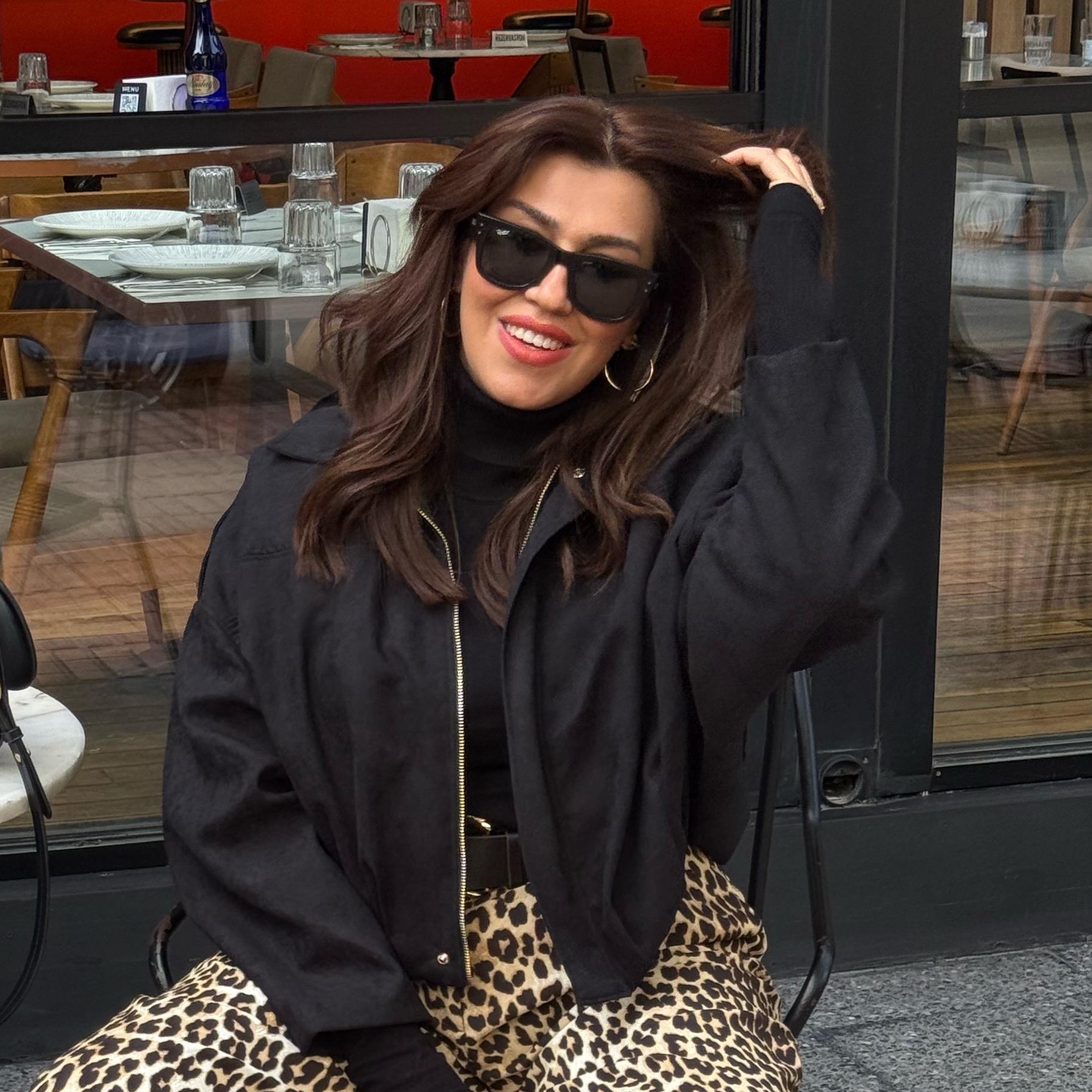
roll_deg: +0.3
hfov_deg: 18.6
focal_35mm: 93
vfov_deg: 18.4
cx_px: 325
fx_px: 3319
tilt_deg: -17.2
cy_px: 930
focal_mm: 6.76
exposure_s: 1/606
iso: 64
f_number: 1.78
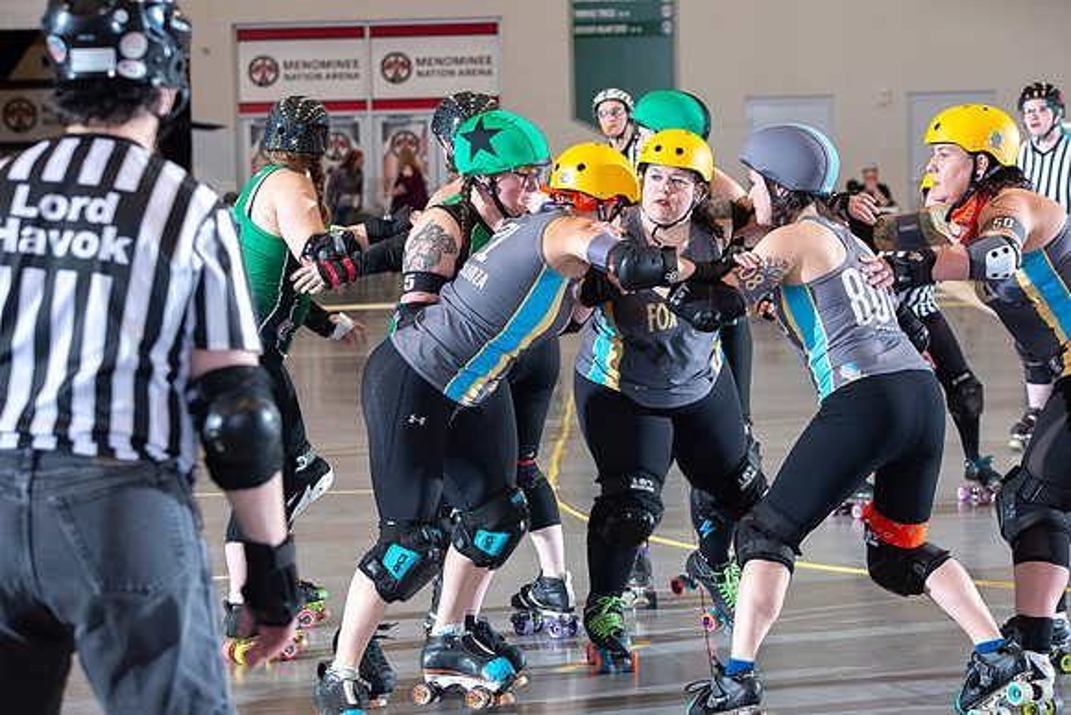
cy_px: 358
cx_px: 536
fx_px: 2976
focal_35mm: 100
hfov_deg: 20.4
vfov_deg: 13.7
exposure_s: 1/160
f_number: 5.6
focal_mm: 100
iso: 640
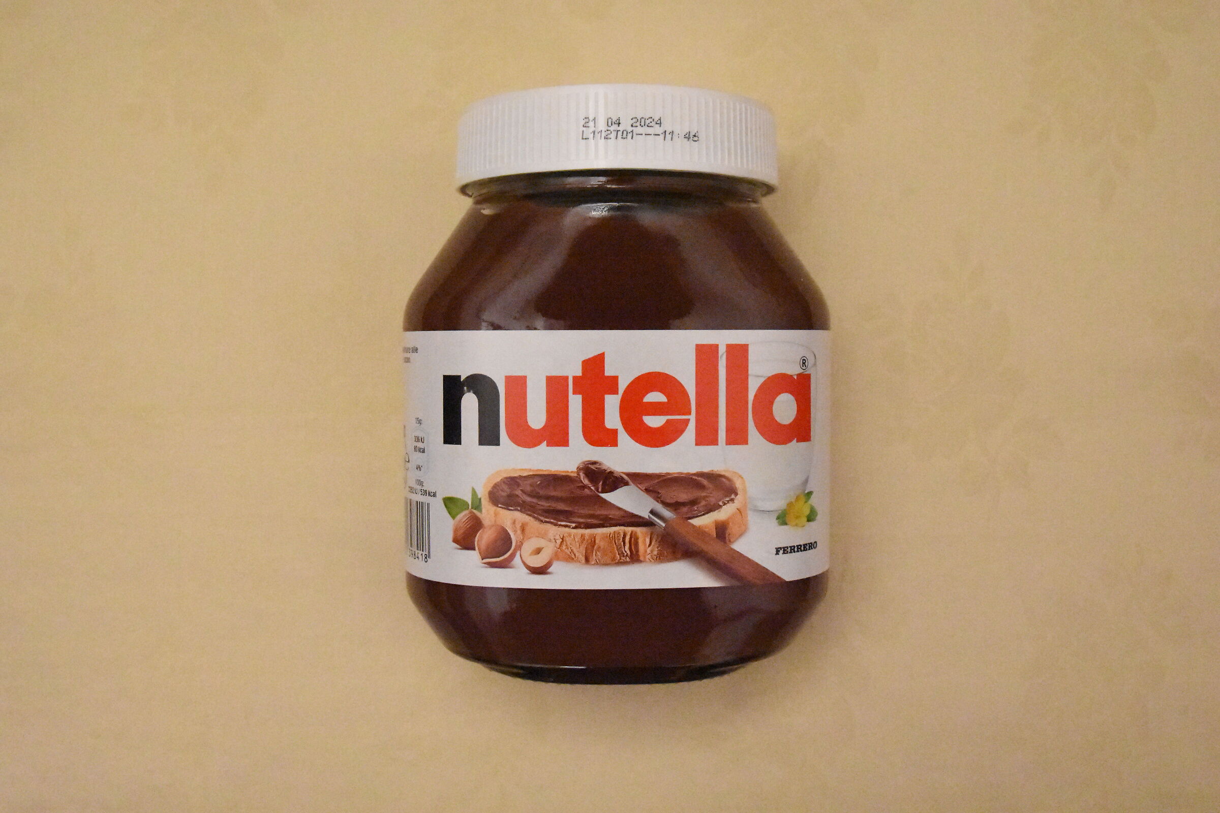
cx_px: 610
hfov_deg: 53.1
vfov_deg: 36.9
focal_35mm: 36
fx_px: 1220
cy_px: 406
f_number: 9.5
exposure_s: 1/60
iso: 25600
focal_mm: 24
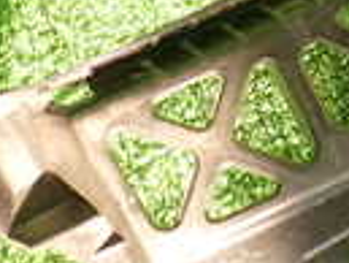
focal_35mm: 139
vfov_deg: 10.4
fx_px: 1403
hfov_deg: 13.4
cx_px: 519
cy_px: -117
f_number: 2.3
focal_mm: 5.4
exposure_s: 1/60
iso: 200
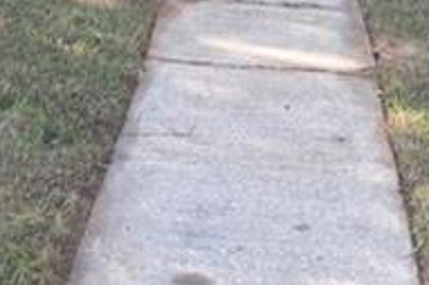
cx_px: 139
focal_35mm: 121
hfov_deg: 16.9
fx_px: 1437
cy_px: -366
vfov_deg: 10.1
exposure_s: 1/400
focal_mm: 15
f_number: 8
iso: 800
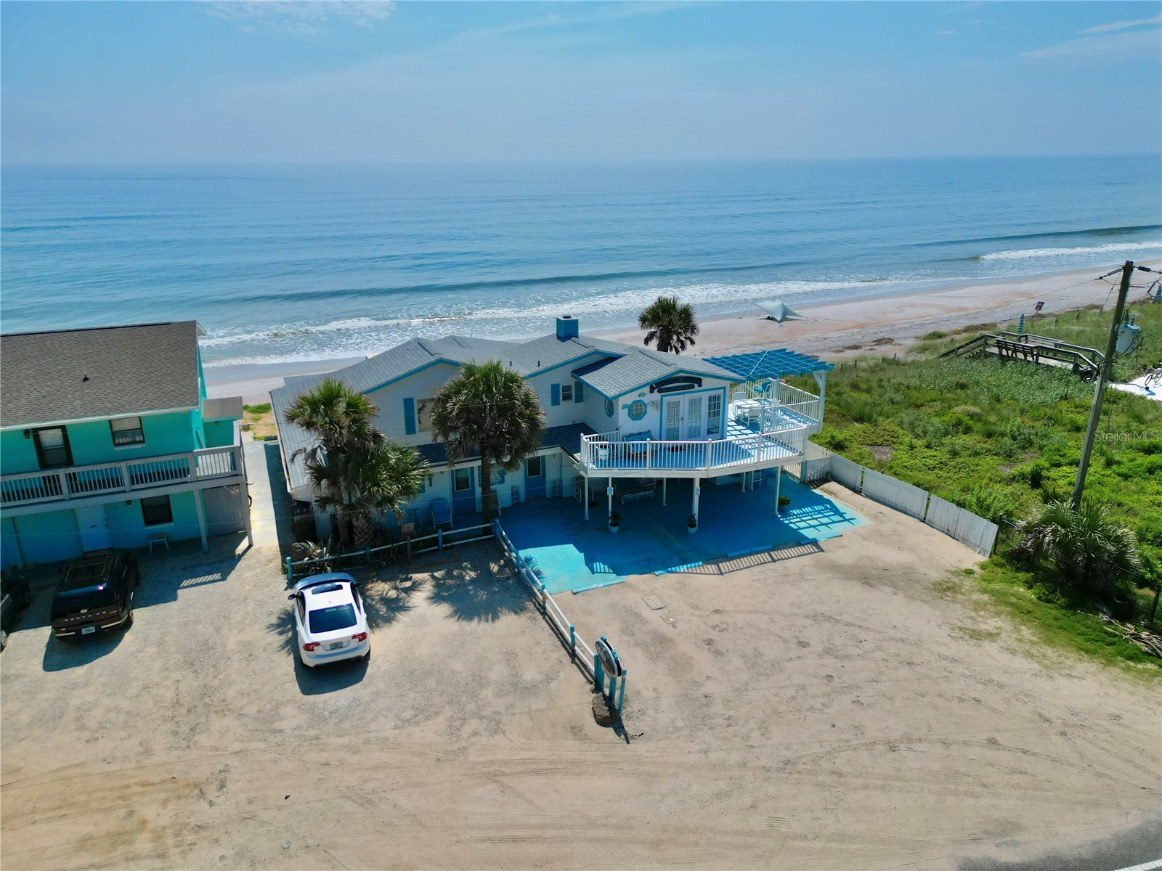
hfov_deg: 71.6
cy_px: 436
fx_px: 806
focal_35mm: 24
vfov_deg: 56.8
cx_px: 581
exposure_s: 1/8000
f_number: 1.7
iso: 110
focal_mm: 6.72
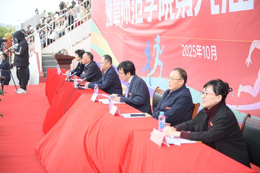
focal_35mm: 53
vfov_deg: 25.5
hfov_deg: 37.5
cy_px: 86
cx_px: 130
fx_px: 383
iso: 200
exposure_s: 1/200
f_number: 3.2
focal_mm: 53
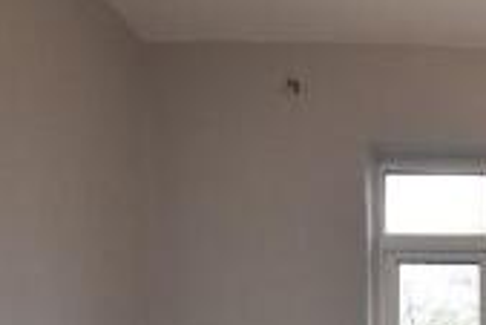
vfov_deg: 19.8
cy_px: 511
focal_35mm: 58
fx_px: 784
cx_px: 608
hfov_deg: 29.0
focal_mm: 10
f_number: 5
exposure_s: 1/100
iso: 800
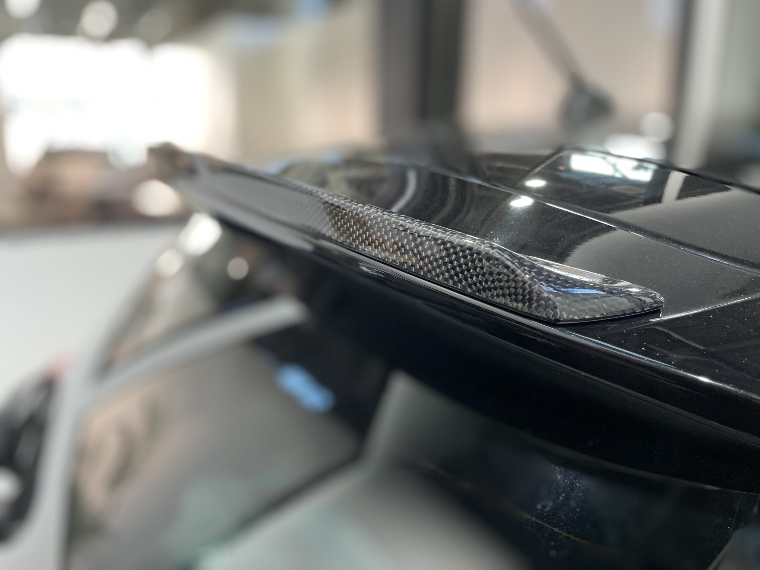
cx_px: 380
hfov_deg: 67.3
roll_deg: -0.3
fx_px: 571
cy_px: 285
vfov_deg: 53.1
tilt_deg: -13.6
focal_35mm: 26
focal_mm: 4.2
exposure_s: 1/50
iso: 125
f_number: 1.6
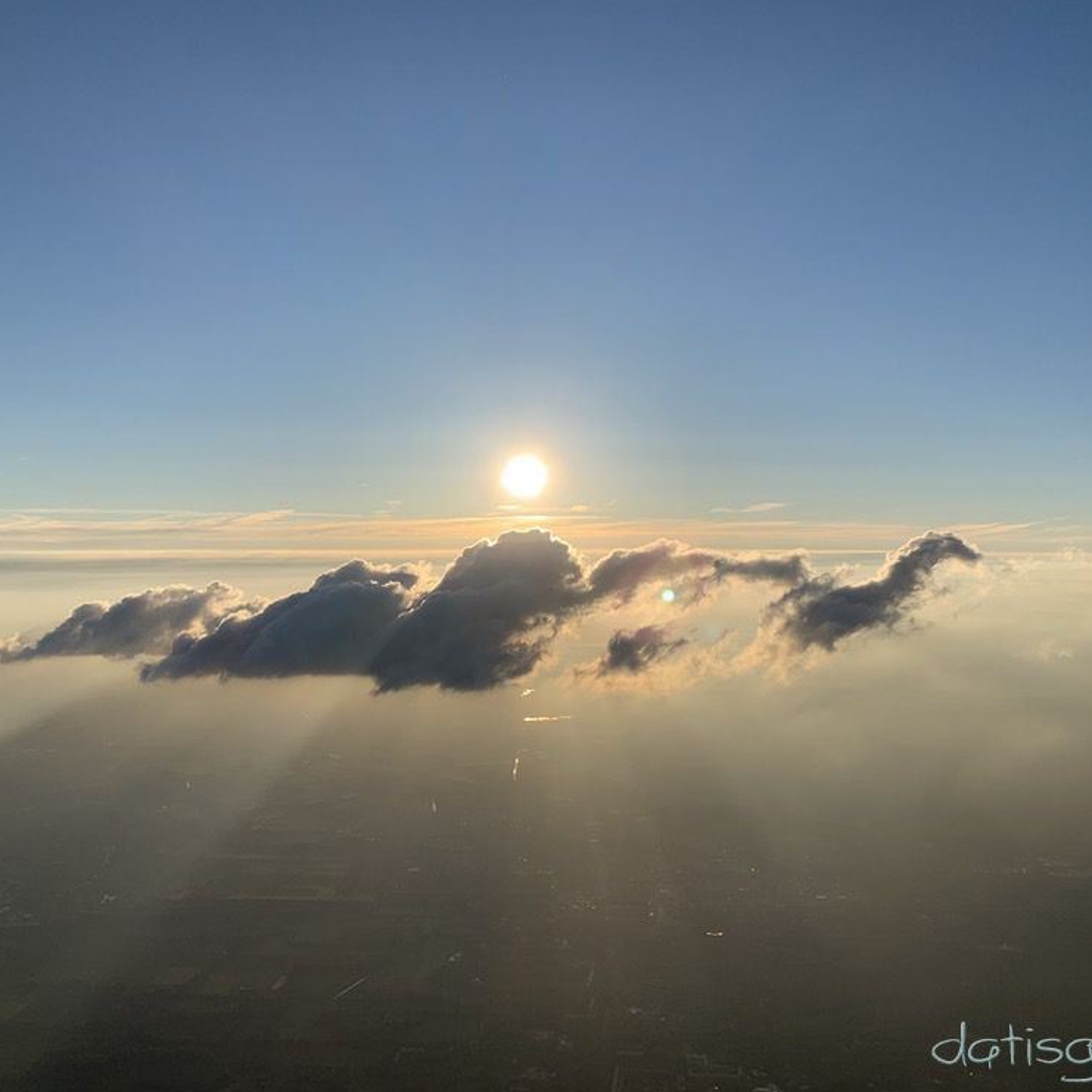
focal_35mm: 31
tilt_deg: +0.8
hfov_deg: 52.4
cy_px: 545
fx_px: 1106
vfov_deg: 52.5
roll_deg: +1.2
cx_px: 600
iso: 25
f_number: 1.8
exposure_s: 1/3650
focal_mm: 4.25
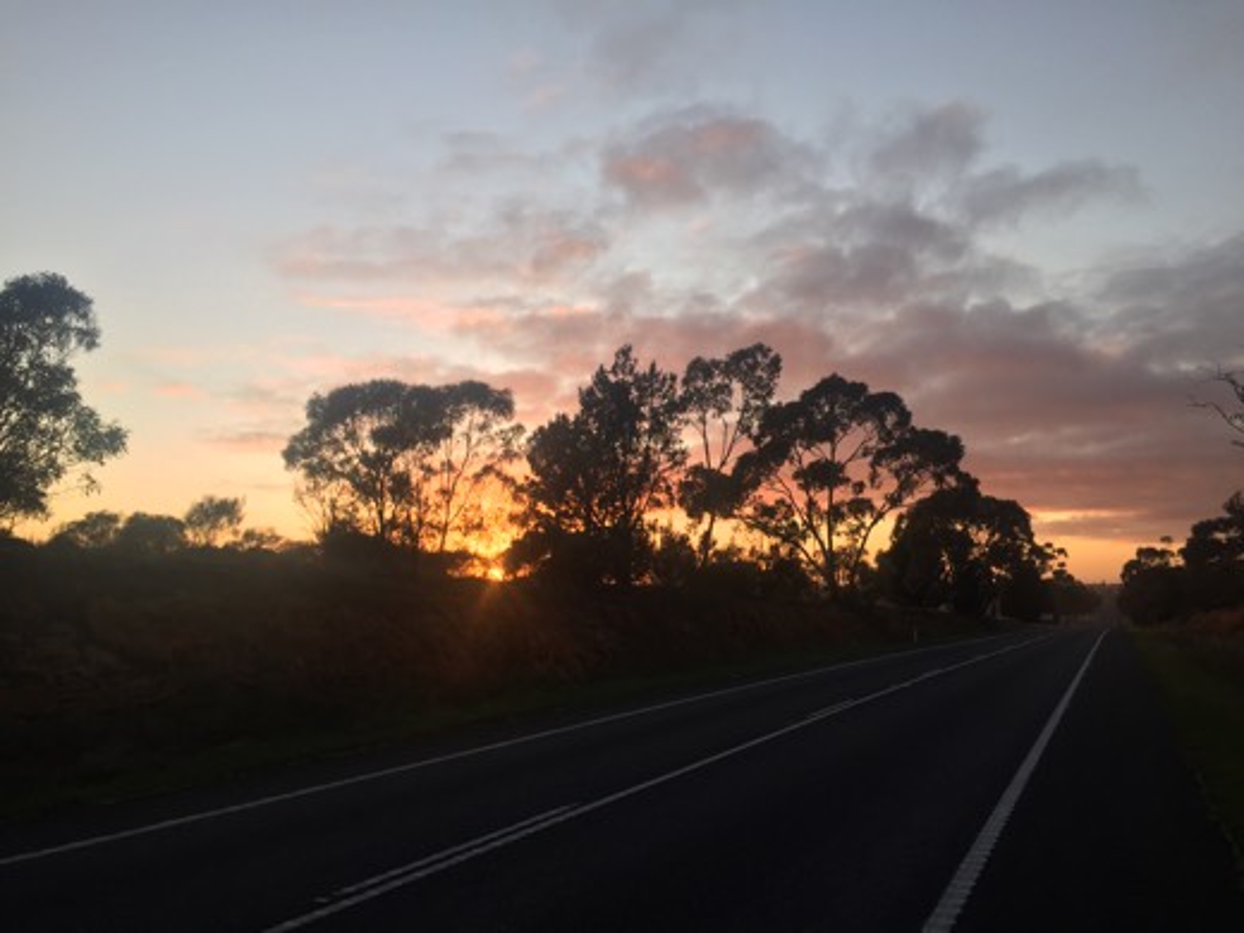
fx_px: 1042
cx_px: 622
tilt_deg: +7.4
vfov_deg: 48.2
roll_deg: +0.7
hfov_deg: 61.7
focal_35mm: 29
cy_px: 466
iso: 32
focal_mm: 4.15
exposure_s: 1/332
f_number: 2.2
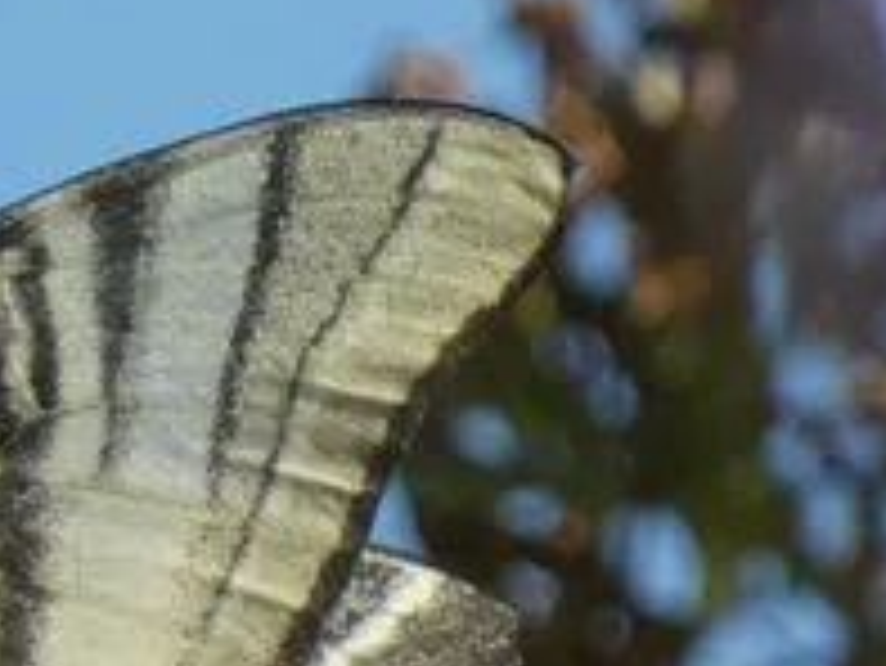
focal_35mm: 1472
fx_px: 37699
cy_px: 886
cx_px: -297
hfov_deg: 1.3
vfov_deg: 1.0
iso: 80
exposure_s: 1/320
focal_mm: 81.4
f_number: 5.6
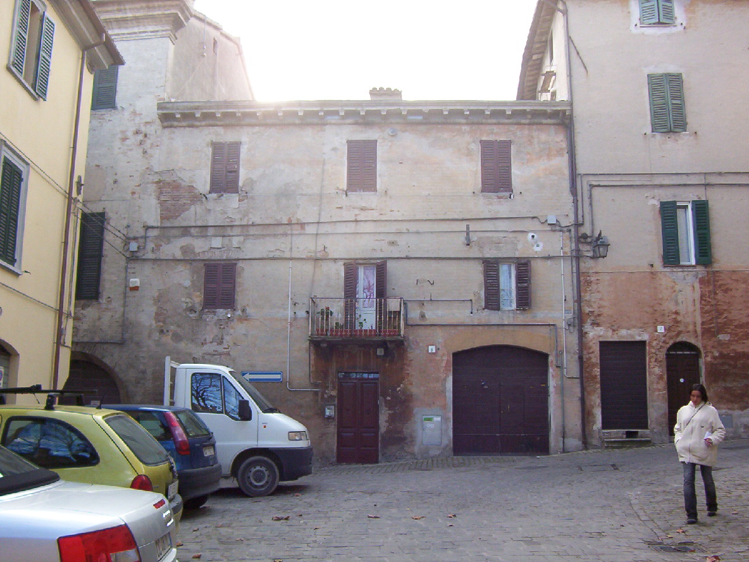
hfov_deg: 51.4
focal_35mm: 36
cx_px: 374
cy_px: 281
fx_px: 779
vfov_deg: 39.7
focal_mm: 5.54
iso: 100
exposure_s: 1/319
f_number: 2.76
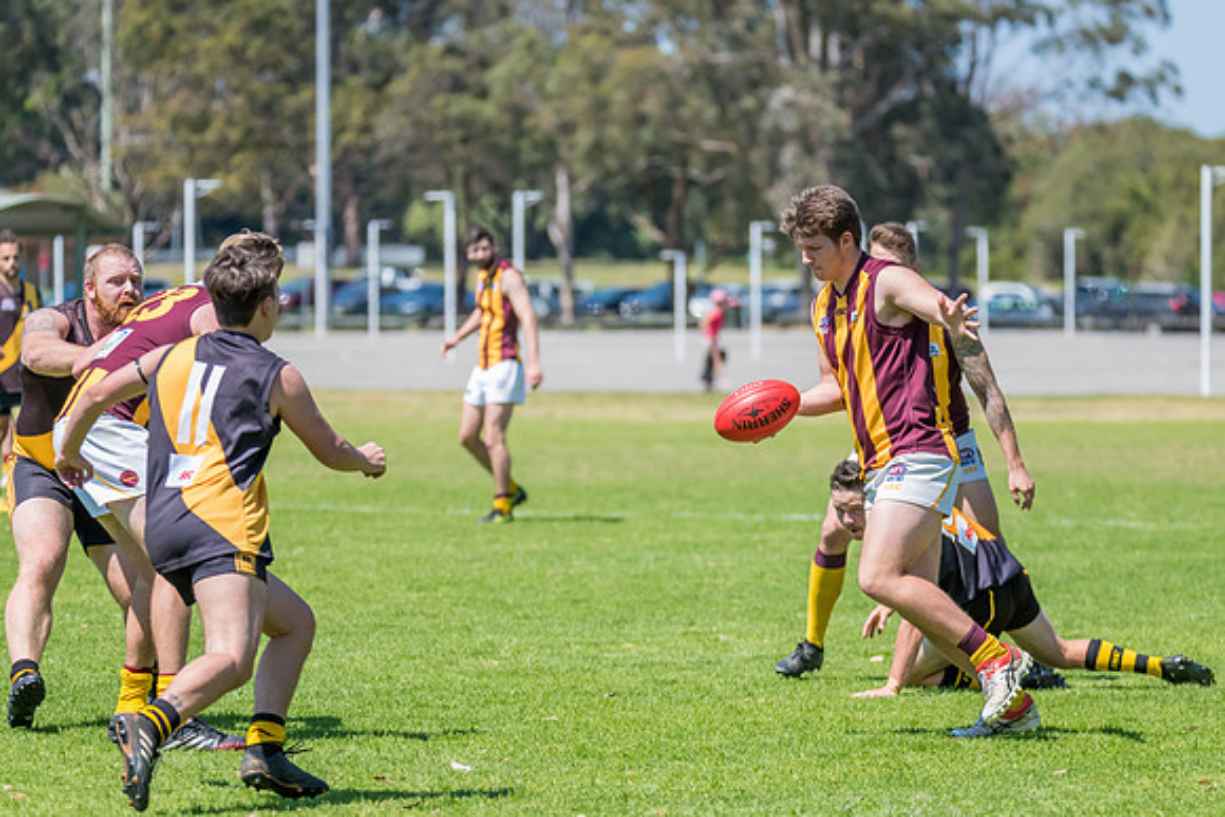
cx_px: 658
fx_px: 9673
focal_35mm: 284
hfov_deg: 7.2
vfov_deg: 4.8
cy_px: 388
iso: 800
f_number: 6.3
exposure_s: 1/2500
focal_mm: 250
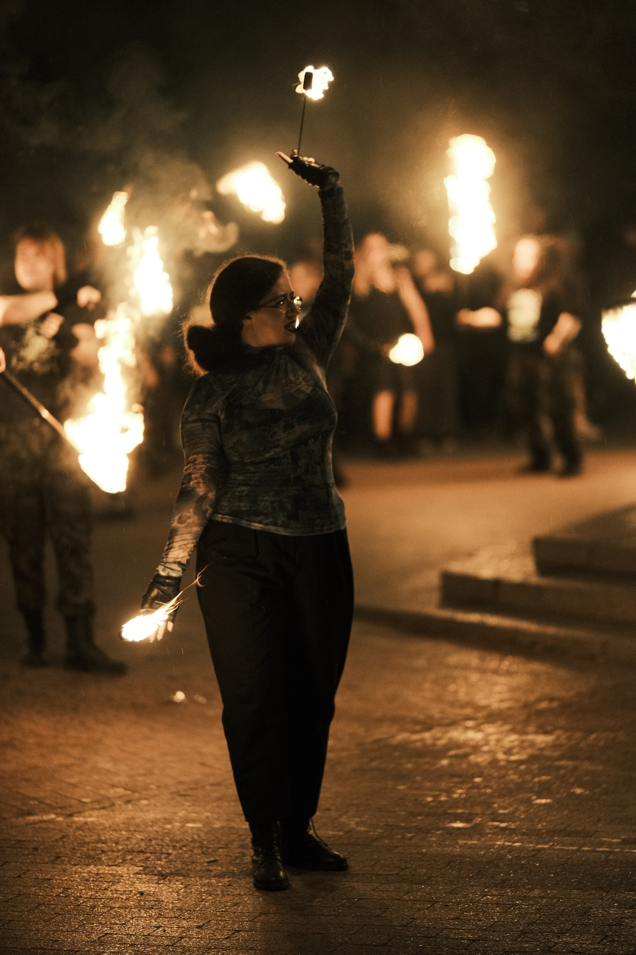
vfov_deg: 18.1
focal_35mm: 113
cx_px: 318
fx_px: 2994
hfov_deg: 12.1
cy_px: 478
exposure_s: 1/250
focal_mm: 75
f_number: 1.2
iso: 2000
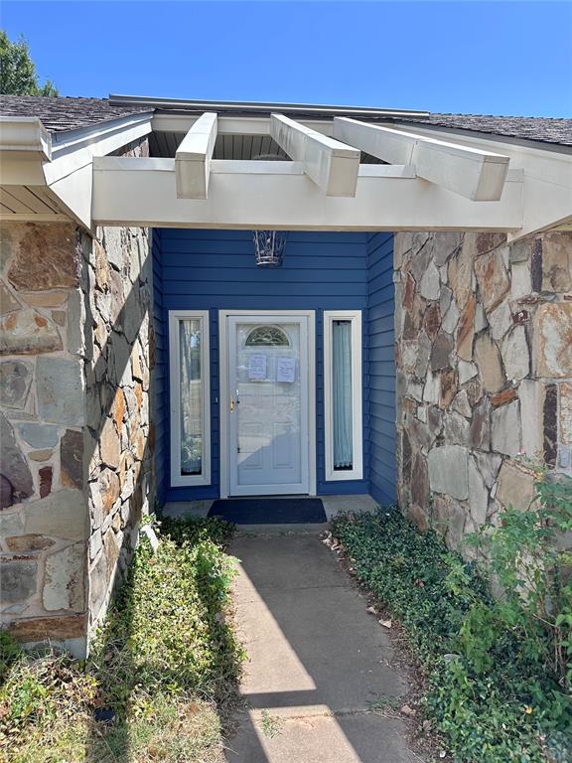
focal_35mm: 24
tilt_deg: -0.6
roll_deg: +0.7
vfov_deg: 71.6
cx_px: 286
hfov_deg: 56.8
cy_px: 382
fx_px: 529
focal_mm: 6.86
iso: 80
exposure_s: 1/1949
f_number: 1.78
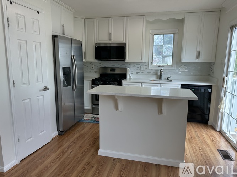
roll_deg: +1.1
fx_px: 164
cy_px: 88
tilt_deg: -7.9
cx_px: 118
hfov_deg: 71.6
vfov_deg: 56.8
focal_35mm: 24
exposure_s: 1/138
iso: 64
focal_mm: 6.86
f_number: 1.78
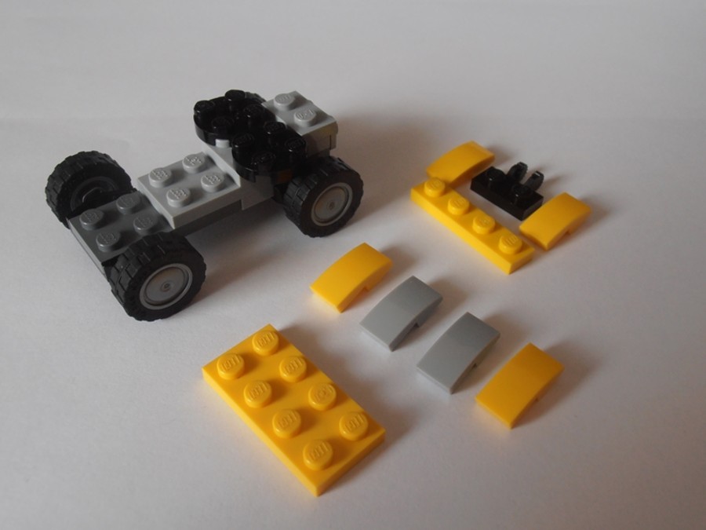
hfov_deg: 50.1
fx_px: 755
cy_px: 265
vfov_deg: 38.7
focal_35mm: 37
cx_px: 353
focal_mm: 6.61
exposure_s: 1/25
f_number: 3.9
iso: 125
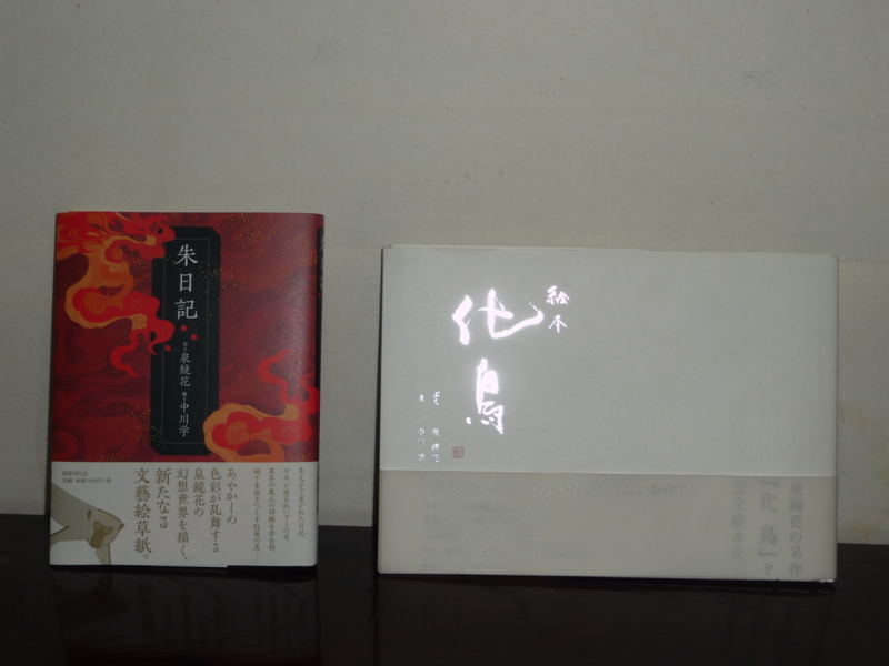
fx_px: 1233
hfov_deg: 39.7
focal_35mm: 48
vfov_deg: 30.3
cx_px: 444
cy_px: 333
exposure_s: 1/30
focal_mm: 8
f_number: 4.2
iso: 100
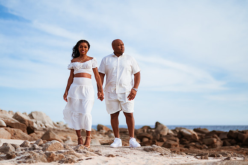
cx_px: 124
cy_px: 82
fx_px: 399
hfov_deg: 34.5
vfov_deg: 23.4
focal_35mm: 58
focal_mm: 58
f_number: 1.8
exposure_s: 1/8000
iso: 80
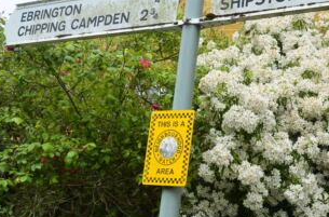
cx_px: 225
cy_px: 53
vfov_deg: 21.2
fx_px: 574
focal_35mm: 63
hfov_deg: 31.7
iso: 200
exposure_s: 1/500
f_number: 7.1
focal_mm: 20
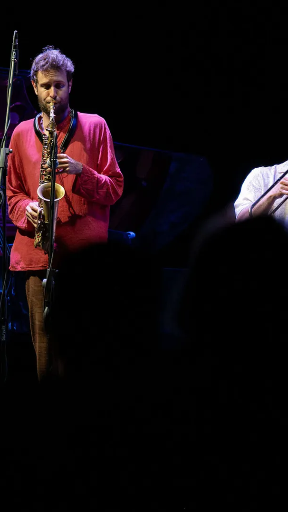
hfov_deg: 4.3
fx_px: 3828
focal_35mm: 282
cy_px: 256
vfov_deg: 7.7
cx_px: 201
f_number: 2.8
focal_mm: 119.2
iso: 4000
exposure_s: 1/160
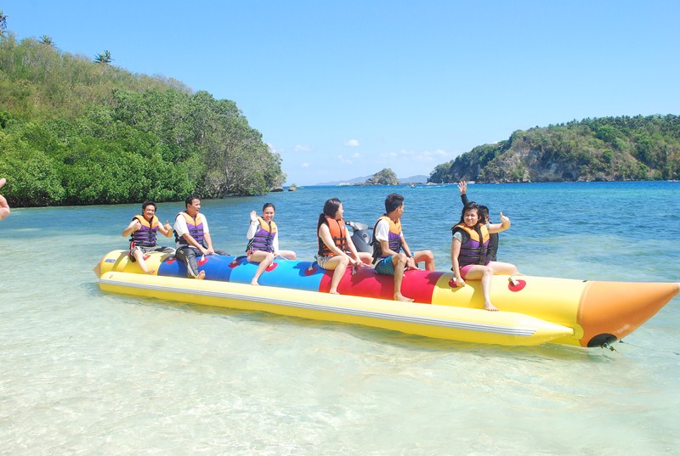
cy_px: 228
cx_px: 340
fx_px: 681
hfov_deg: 53.0
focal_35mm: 36
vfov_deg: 37.0
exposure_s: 1/250
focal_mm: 24
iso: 200
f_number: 8
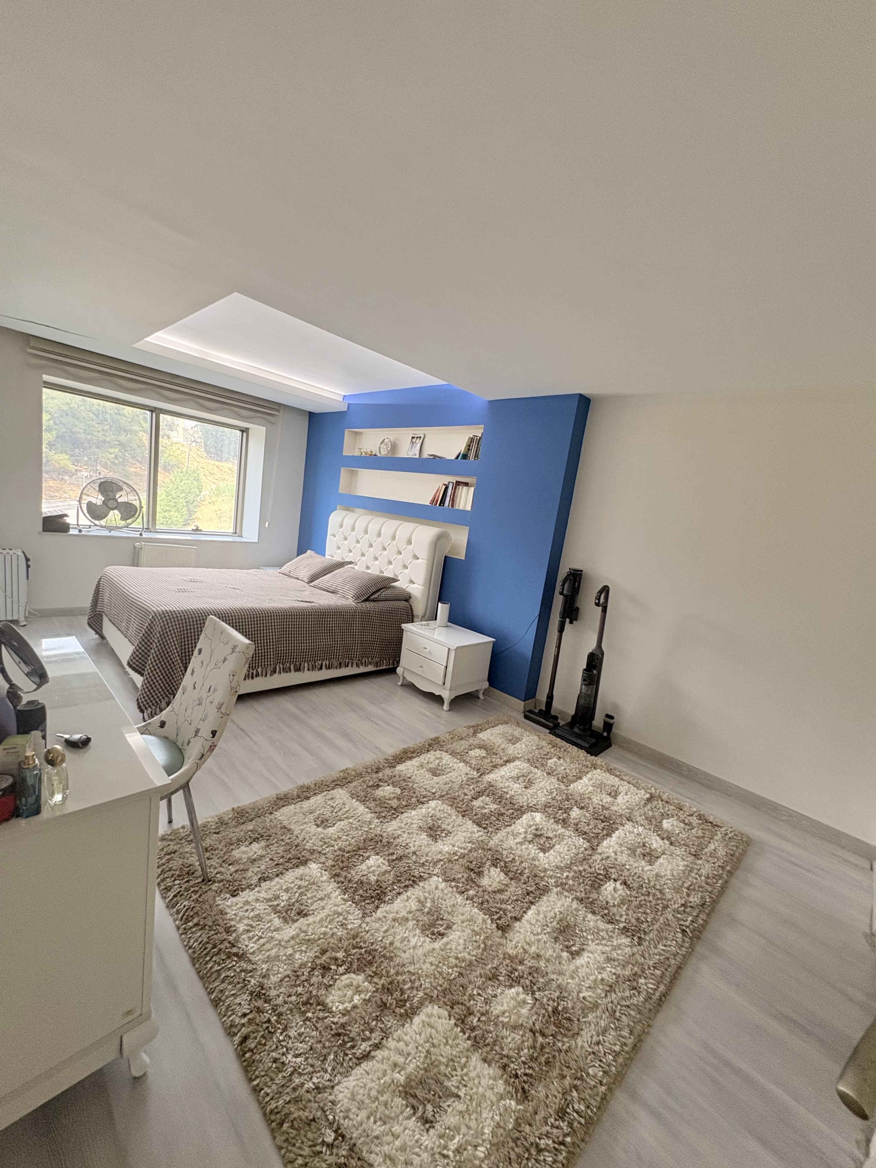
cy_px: 584
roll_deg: -8.0
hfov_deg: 85.7
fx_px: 472
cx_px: 438
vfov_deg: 102.1
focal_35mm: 14
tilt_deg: -9.5
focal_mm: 2.22
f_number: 2.2
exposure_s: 1/61
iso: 250
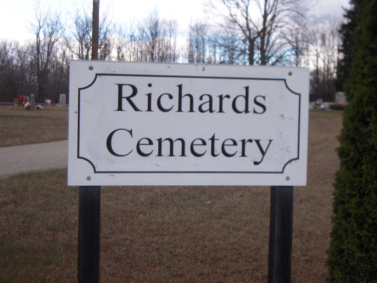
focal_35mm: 69
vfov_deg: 21.3
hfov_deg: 28.2
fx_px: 751
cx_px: 188
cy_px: 142
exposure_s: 1/250
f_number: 4.2
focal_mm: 12.3
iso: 125
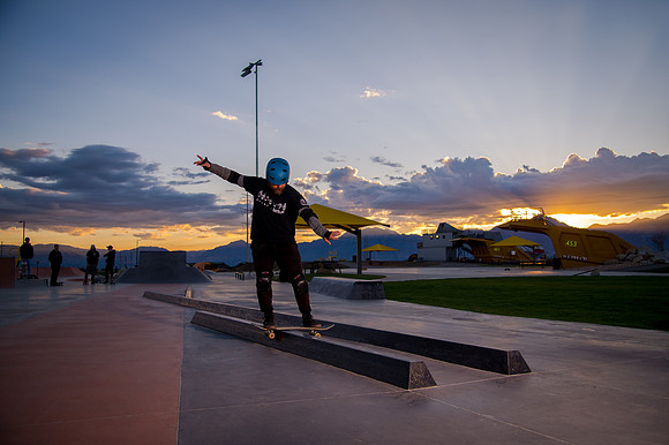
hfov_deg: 58.6
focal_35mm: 32
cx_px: 340
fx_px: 596
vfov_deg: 41.0
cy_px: 223
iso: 250
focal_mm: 31
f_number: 4
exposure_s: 1/800
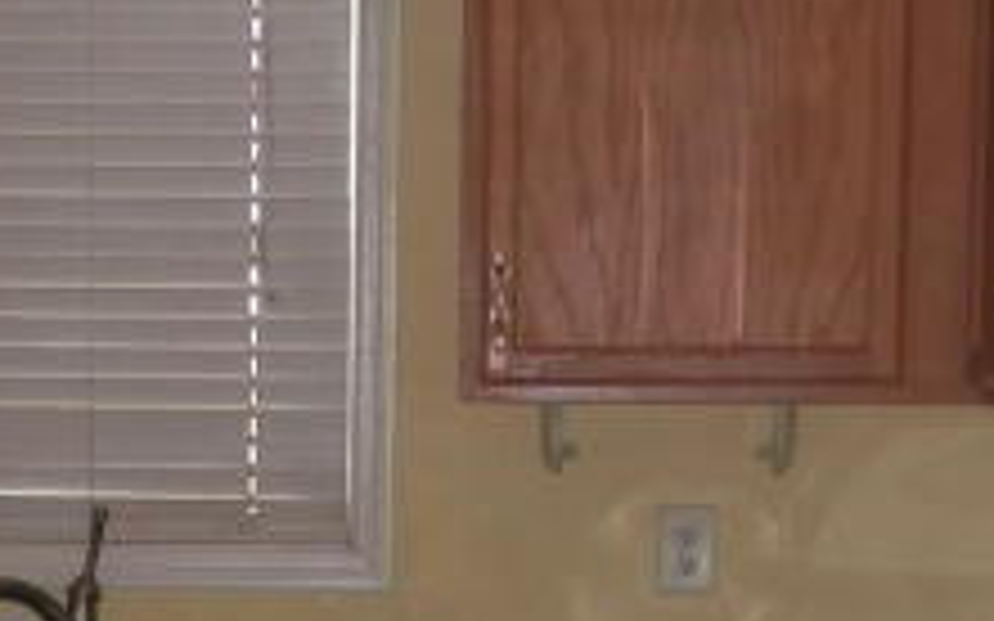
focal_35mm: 123
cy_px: 684
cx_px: 94
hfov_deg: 16.7
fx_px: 3331
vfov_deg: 10.5
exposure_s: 1/30
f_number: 3
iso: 100
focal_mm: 4.5
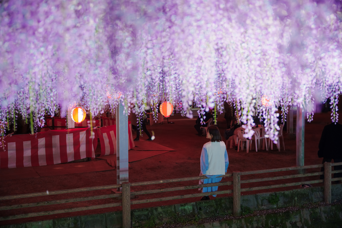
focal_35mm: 47
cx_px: 171
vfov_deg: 28.5
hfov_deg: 41.8
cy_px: 114
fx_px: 448
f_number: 2.8
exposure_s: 1/125
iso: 1600
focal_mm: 47.2
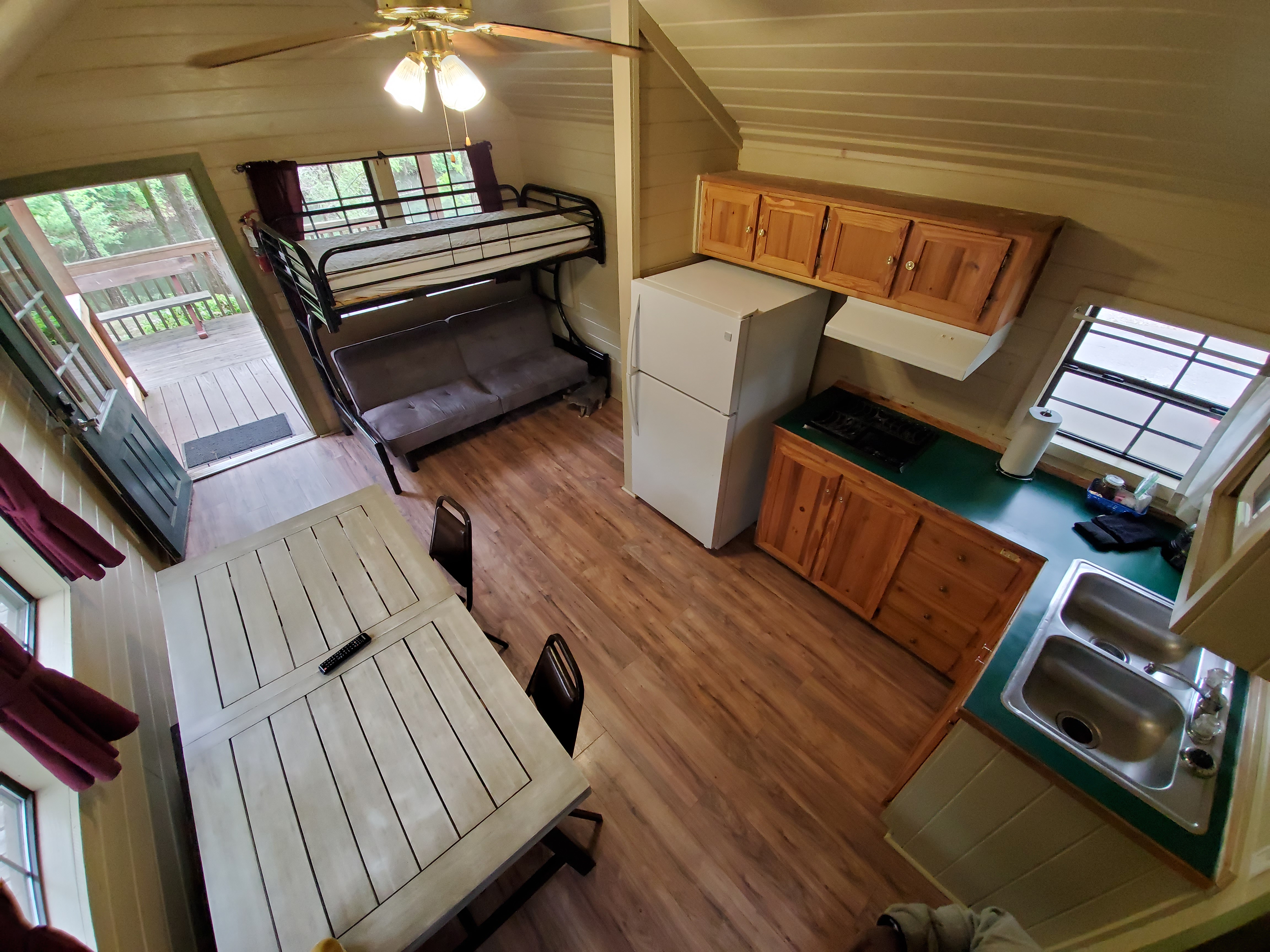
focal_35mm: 13
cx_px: 635
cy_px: 476
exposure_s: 1/59
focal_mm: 1.8
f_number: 2.2
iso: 320
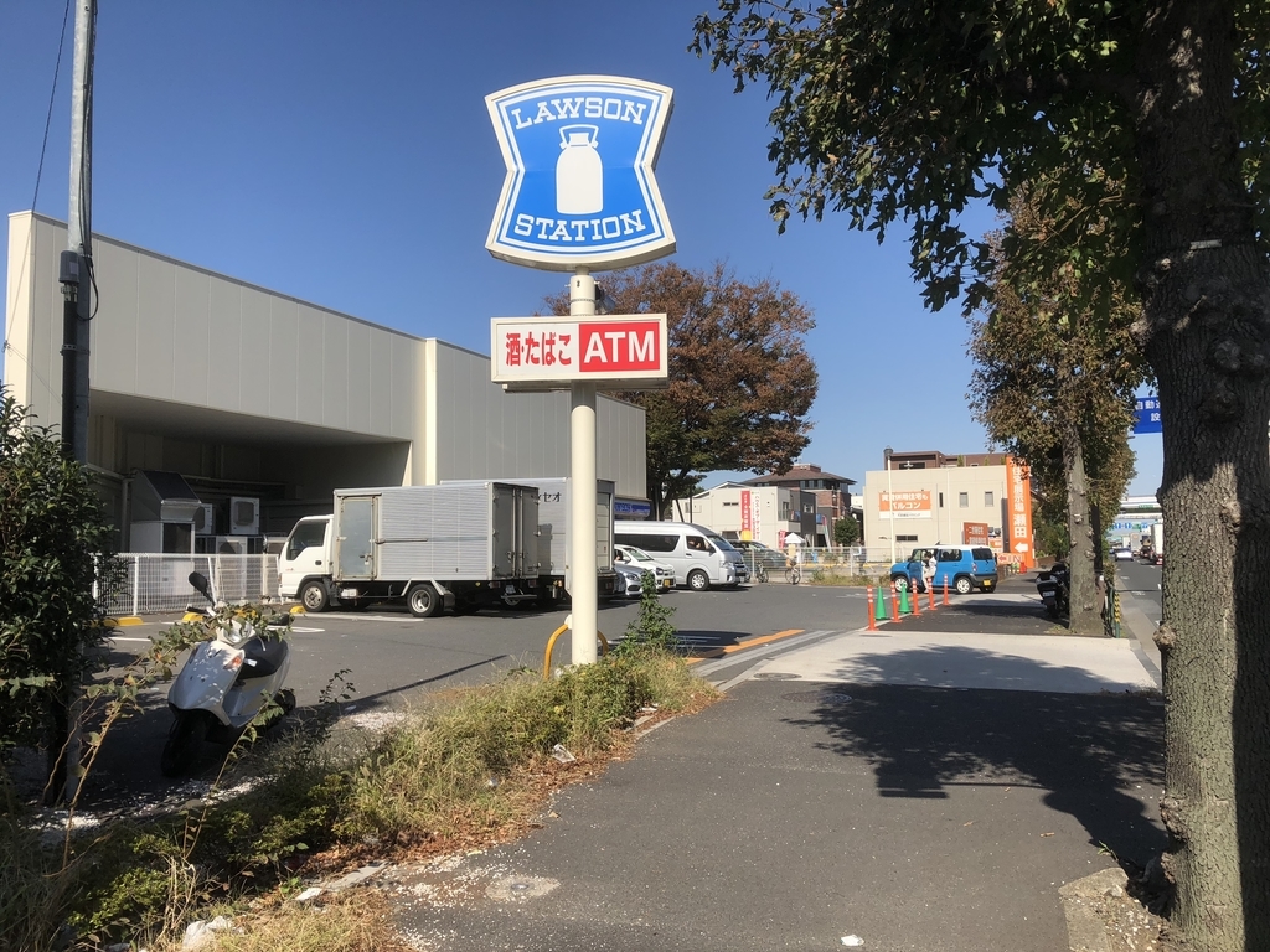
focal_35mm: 28
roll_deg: -1.2
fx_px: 1027
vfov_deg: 49.7
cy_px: 476
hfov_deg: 63.4
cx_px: 635
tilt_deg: +3.3
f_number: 1.8
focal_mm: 3.99
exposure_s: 1/2288
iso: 20
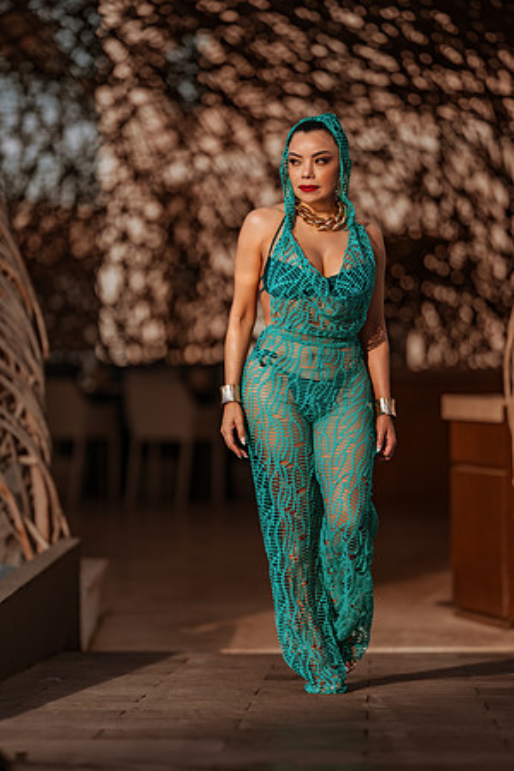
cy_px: 386
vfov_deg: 15.2
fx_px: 2891
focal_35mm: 135
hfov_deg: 10.2
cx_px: 257
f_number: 1.8
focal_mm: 135
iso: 80
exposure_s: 1/3200
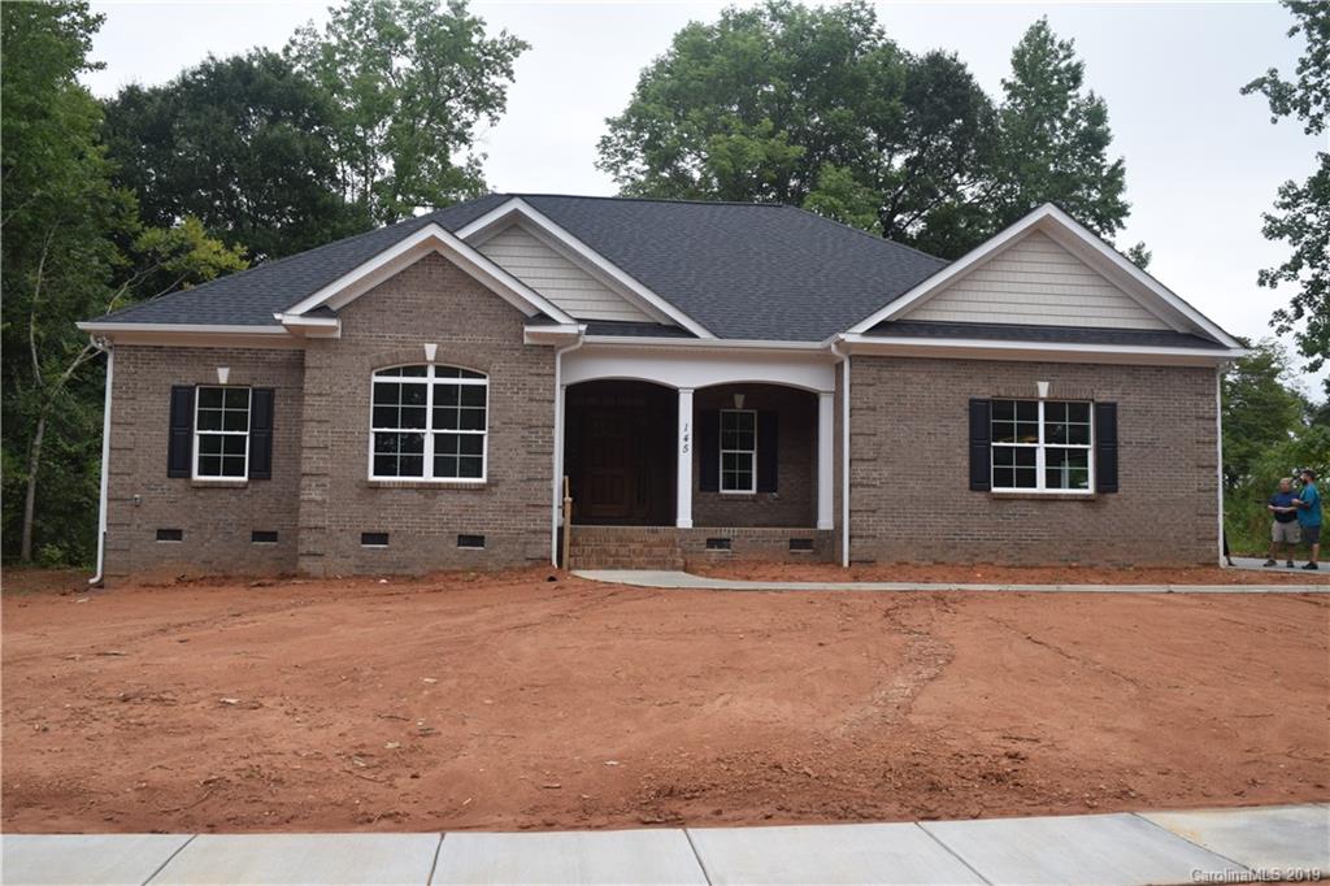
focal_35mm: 33
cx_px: 665
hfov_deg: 57.2
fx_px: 1219
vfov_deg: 39.9
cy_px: 443
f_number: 6.3
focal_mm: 22
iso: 400
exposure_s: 1/160
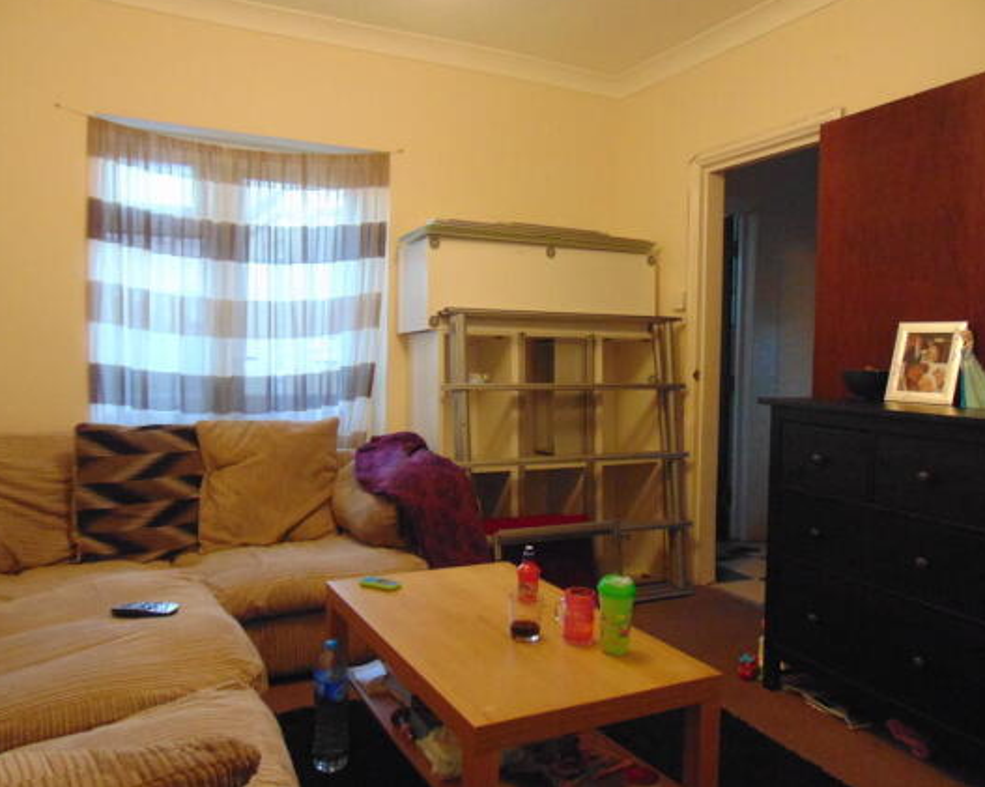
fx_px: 787
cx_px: 492
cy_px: 380
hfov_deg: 64.1
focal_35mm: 27
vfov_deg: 53.1
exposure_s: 1/20
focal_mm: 4.5
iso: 400
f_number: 3
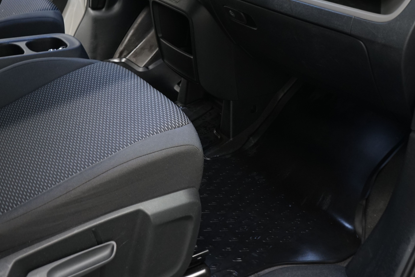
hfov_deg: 44.4
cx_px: 175
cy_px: 64
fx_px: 507
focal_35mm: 44
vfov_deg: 29.9
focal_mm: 28
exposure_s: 1/2.5
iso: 800
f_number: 11
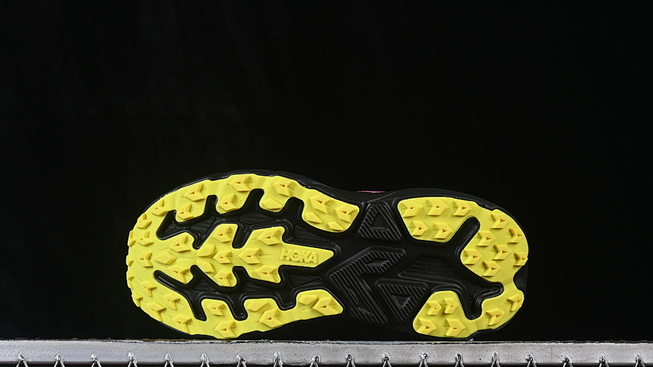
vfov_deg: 15.3
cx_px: 328
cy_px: 205
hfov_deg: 26.9
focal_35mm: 79
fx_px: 1368
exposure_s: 1/80
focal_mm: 50
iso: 160
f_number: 8
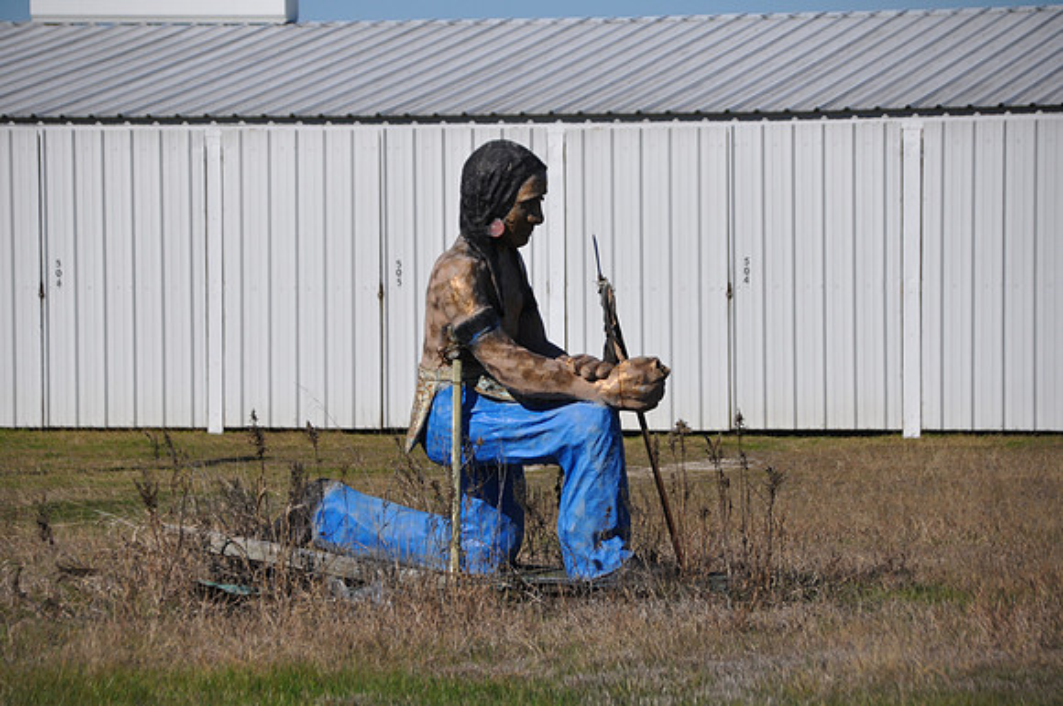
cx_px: 532
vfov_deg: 5.9
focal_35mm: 232
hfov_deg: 8.9
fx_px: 6856
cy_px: 353
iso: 320
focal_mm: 155
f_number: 6
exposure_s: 1/2000
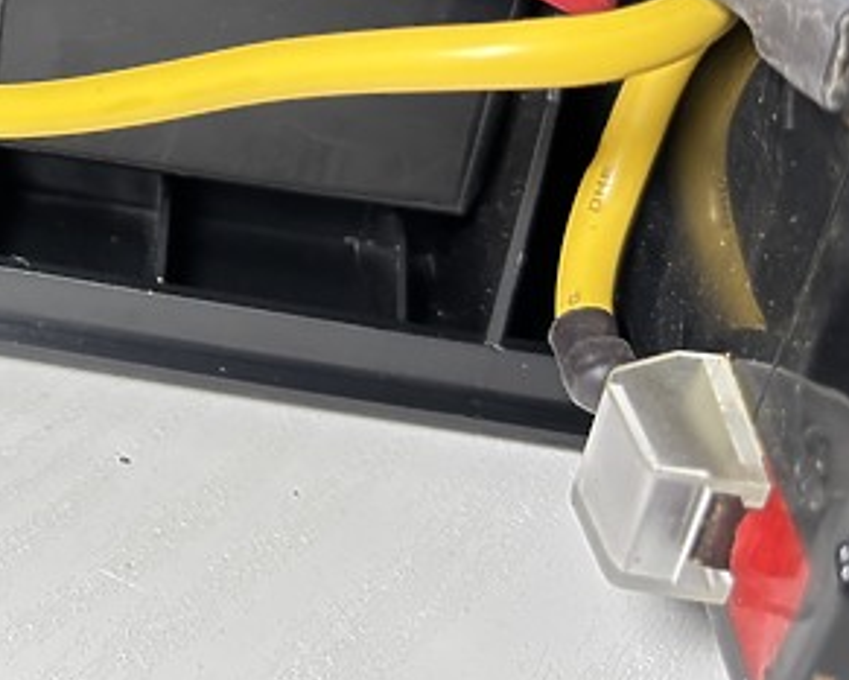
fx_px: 1709
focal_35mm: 68
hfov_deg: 25.7
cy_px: -45
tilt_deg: -28.9
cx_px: -105
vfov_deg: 21.5
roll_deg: -5.1
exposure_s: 1/120
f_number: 1.6
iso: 100
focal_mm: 5.96
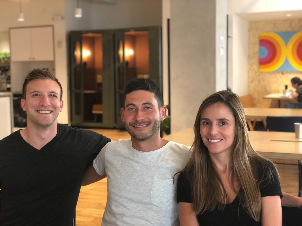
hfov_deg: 36.8
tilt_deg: -5.1
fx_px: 454
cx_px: 151
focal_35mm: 52
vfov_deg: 28.0
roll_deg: +1.0
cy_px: 113
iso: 160
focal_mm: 6
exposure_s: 1/24
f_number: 2.4
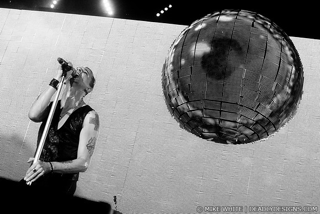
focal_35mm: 52
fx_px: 467
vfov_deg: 25.8
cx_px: 160
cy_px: 107
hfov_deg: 37.8
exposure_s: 1/200
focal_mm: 35
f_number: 4
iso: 800
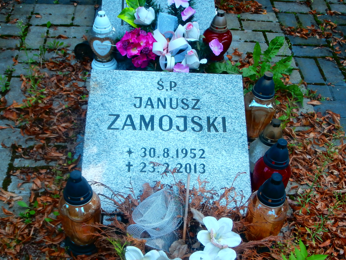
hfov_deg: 39.7
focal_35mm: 48
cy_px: 142
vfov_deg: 30.2
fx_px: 480
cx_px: 170
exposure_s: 1/100
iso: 100
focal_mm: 6.67
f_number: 3.9
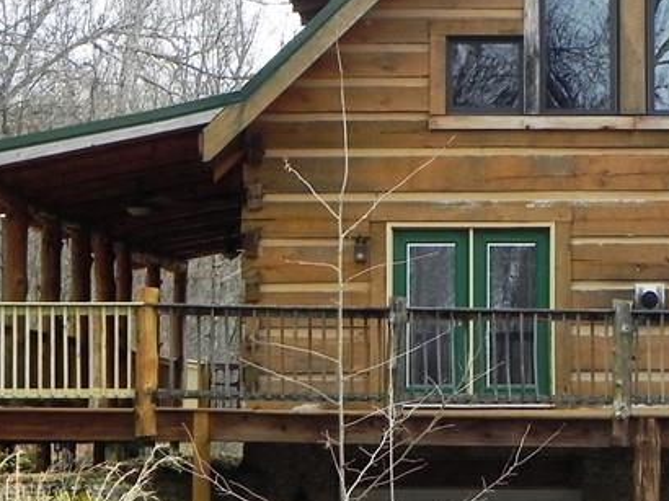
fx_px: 2511
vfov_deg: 11.4
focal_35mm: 130
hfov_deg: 15.0
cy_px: 277
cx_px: 641
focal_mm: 9.2
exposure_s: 1/231
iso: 160
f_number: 5
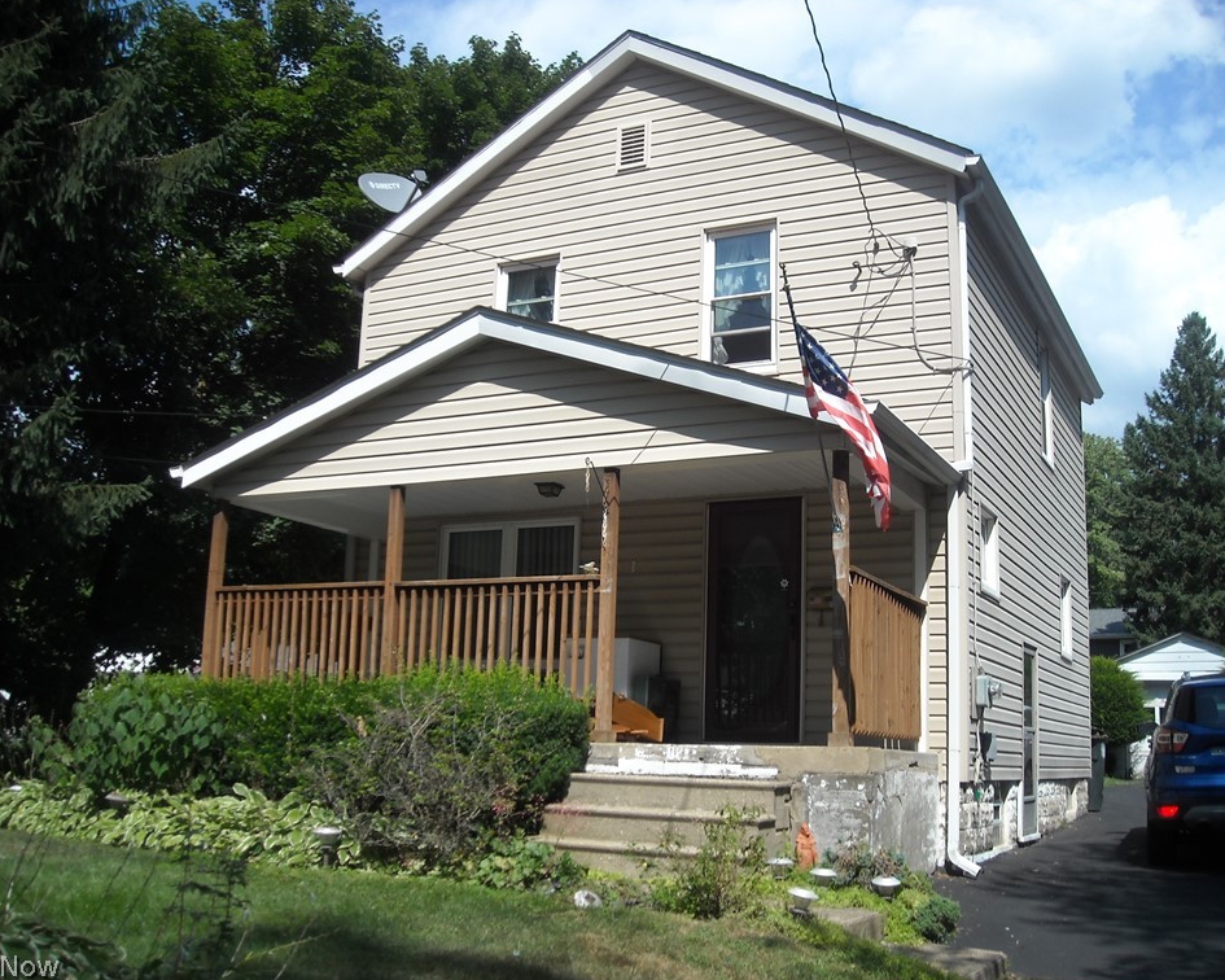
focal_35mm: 37
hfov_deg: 49.1
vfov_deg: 40.1
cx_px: 589
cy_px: 490
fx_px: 1341
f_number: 5.6
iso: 64
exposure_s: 1/239
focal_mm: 5.7
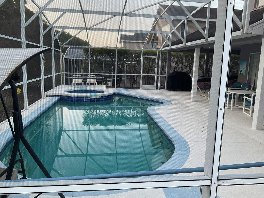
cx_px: 132
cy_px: 99
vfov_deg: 48.2
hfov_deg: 61.7
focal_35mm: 29
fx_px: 221
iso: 50
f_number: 1.8
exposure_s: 1/60
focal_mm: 3
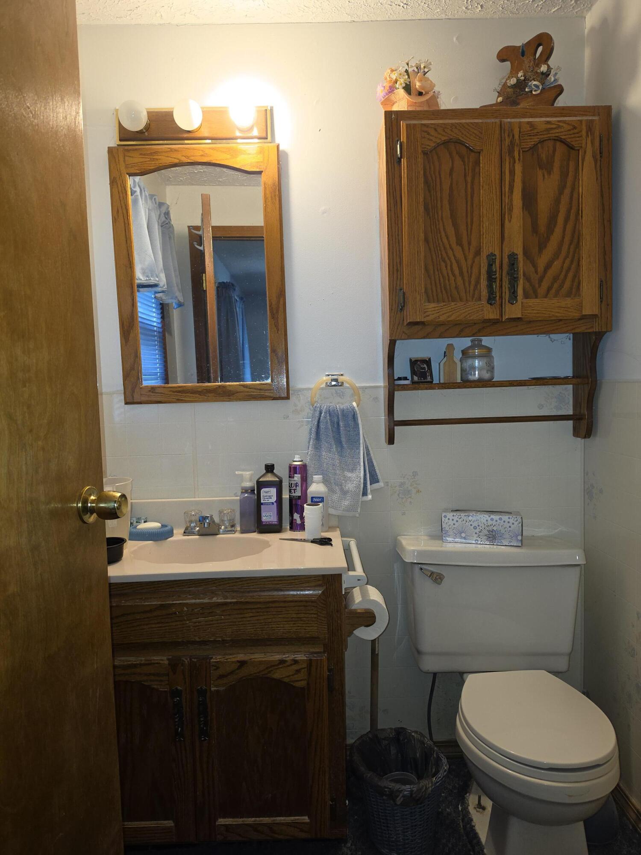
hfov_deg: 58.9
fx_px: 568
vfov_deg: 73.9
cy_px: 428
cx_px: 320
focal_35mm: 23
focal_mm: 6.5
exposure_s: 1/40
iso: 64
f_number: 1.4
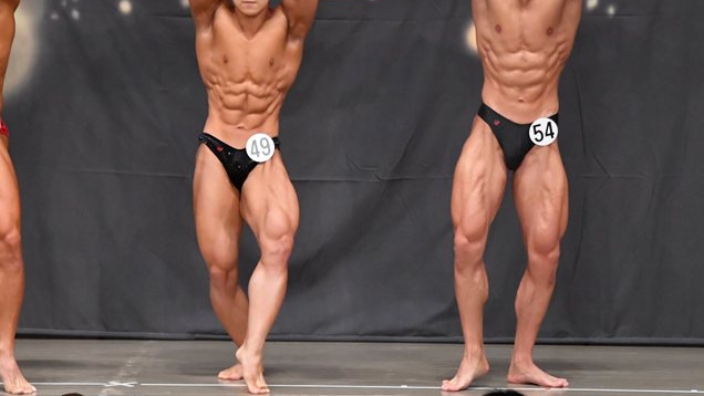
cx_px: 305
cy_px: 157
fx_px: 5172
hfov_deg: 7.8
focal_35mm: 277
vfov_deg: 4.4
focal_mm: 145
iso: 6400
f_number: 5.6
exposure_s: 1/400
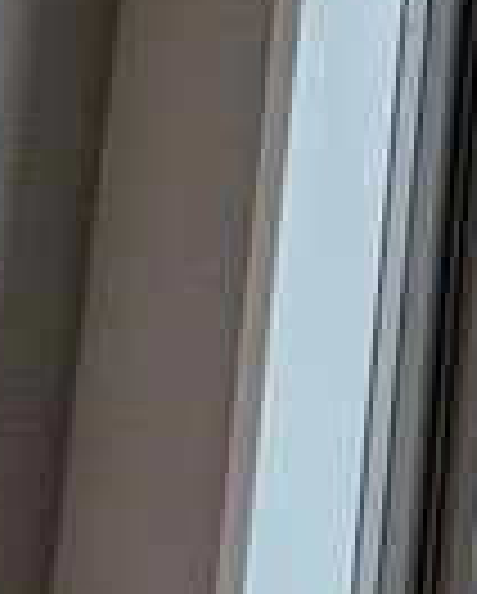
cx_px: 1156
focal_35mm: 177
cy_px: -968
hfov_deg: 8.1
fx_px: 3116
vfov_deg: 9.4
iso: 37
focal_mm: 5.43
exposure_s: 1/212
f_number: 1.89
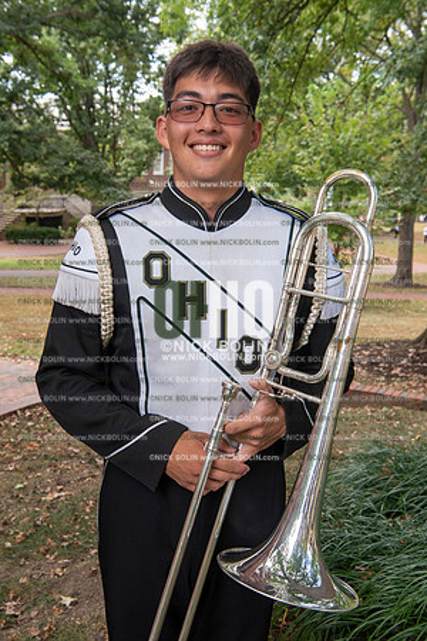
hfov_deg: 29.9
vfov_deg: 43.6
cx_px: 214
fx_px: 801
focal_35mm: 45
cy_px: 320
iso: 500
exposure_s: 1/100
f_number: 8
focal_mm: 45
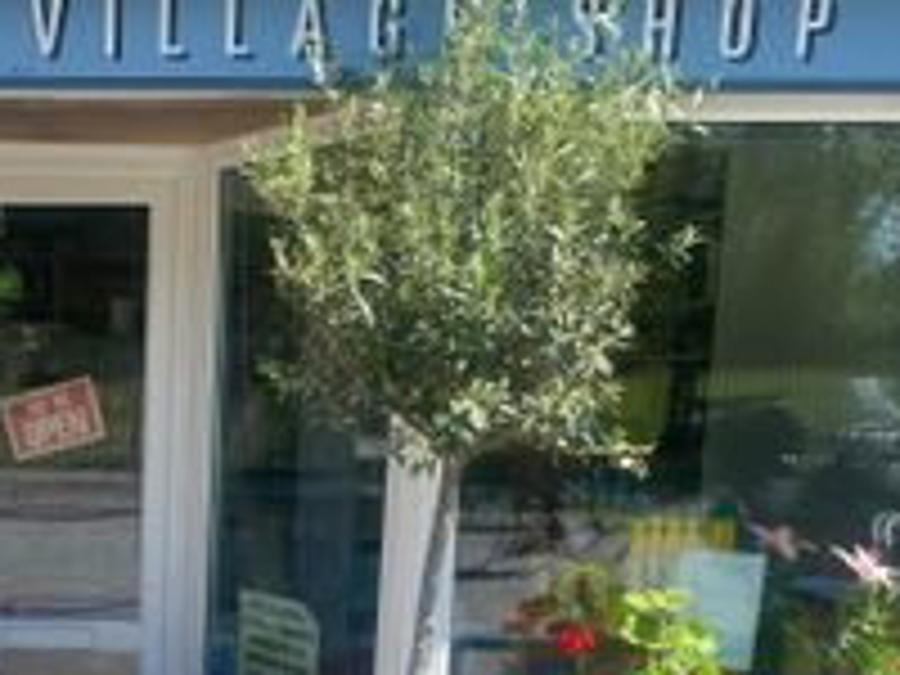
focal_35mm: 52
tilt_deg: -9.1
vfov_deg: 27.5
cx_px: 90
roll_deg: -0.4
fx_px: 1352
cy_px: 531
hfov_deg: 34.7
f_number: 1.8
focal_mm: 4.25
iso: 32
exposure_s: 1/1218
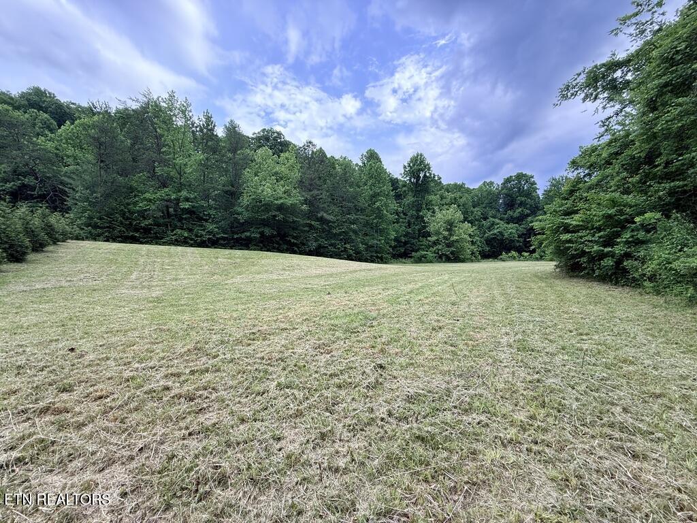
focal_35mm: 14
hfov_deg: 102.1
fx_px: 282
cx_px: 348
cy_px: 262
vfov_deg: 85.7
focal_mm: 2.22
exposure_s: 1/298
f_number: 2.2
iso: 64
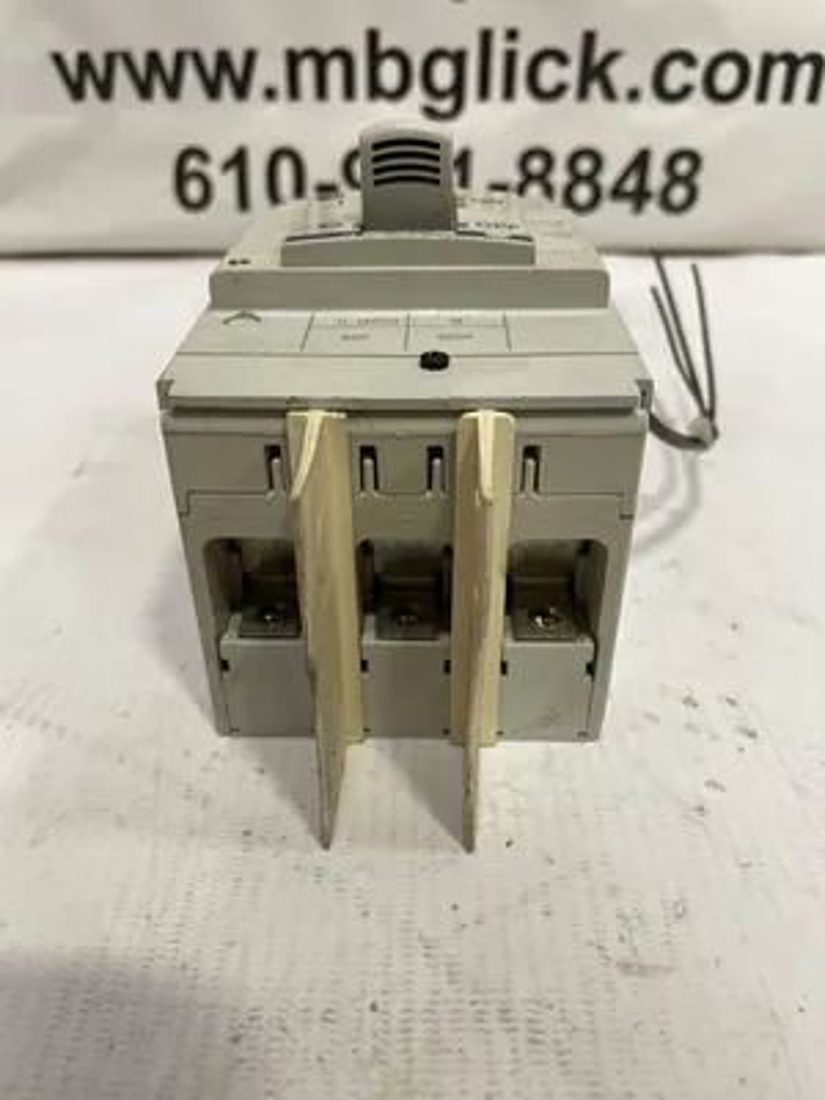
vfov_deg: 67.3
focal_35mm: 26
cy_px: 550
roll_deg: -1.4
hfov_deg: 53.1
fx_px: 826
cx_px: 412
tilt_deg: -34.6
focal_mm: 4.2
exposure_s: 1/60
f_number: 1.6
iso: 100
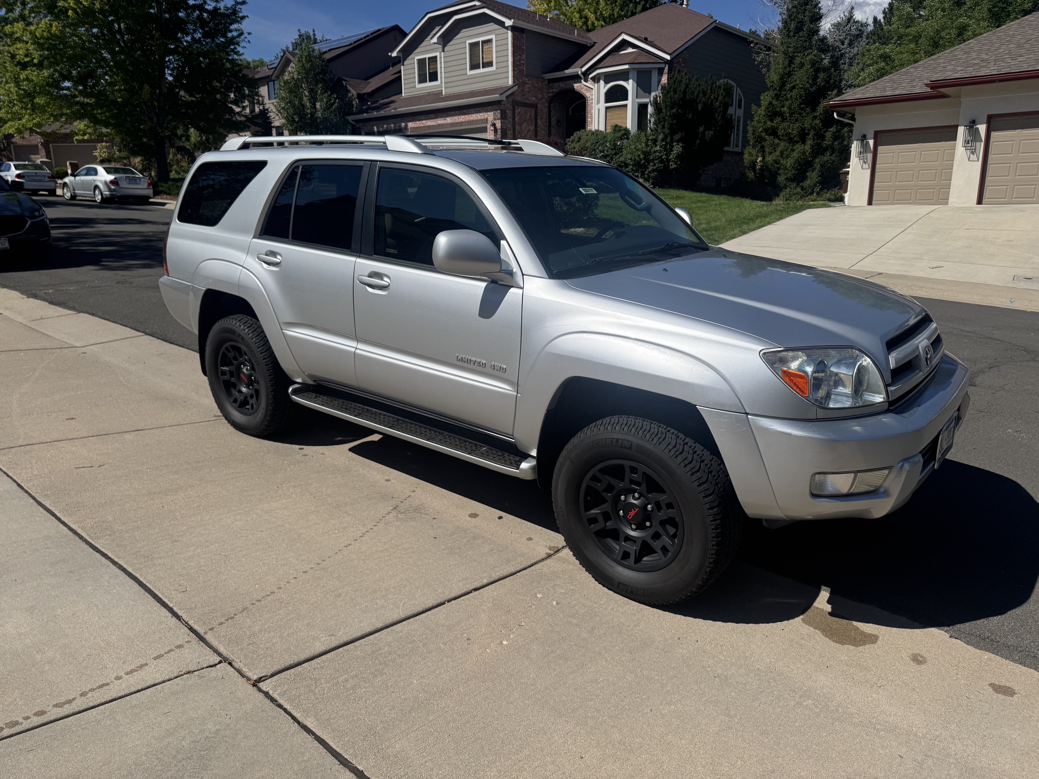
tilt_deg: -14.3
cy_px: 390
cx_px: 520
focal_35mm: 24
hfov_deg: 71.6
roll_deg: +0.9
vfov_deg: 56.8
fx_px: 720
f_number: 1.78
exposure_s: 1/7937
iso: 80
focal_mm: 6.76
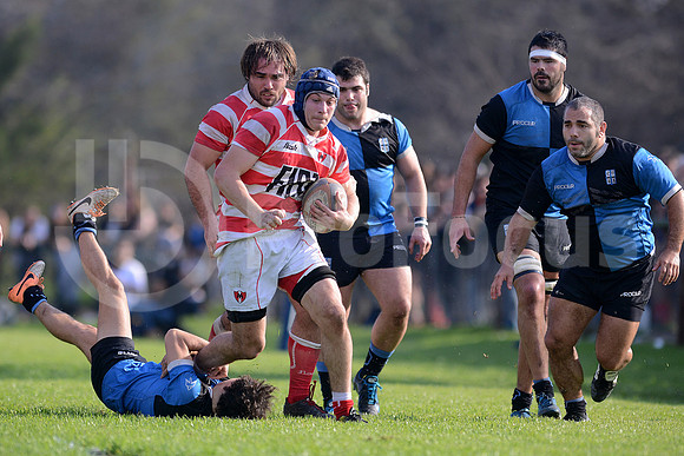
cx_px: 342
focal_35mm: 420
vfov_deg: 3.3
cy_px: 228
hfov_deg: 4.9
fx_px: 7981
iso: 560
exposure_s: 1/1600
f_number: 4
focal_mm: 420
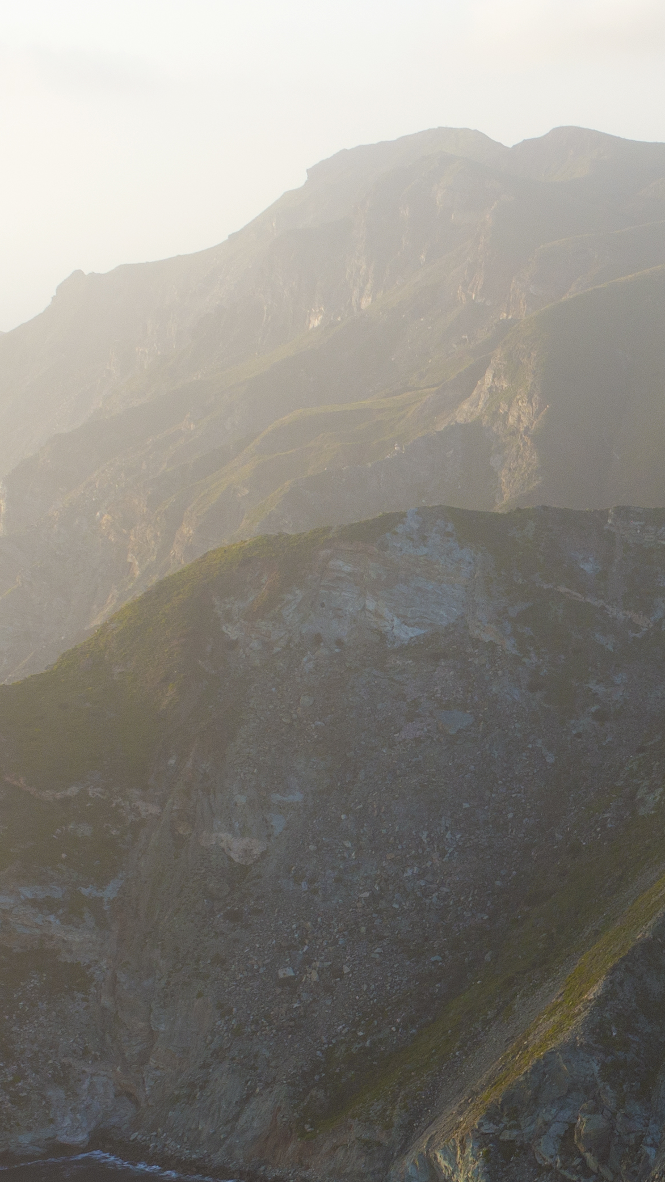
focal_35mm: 121
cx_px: 941
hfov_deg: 9.8
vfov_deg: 17.6
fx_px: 3794
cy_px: 849
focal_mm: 40
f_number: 8
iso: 200
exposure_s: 1/250
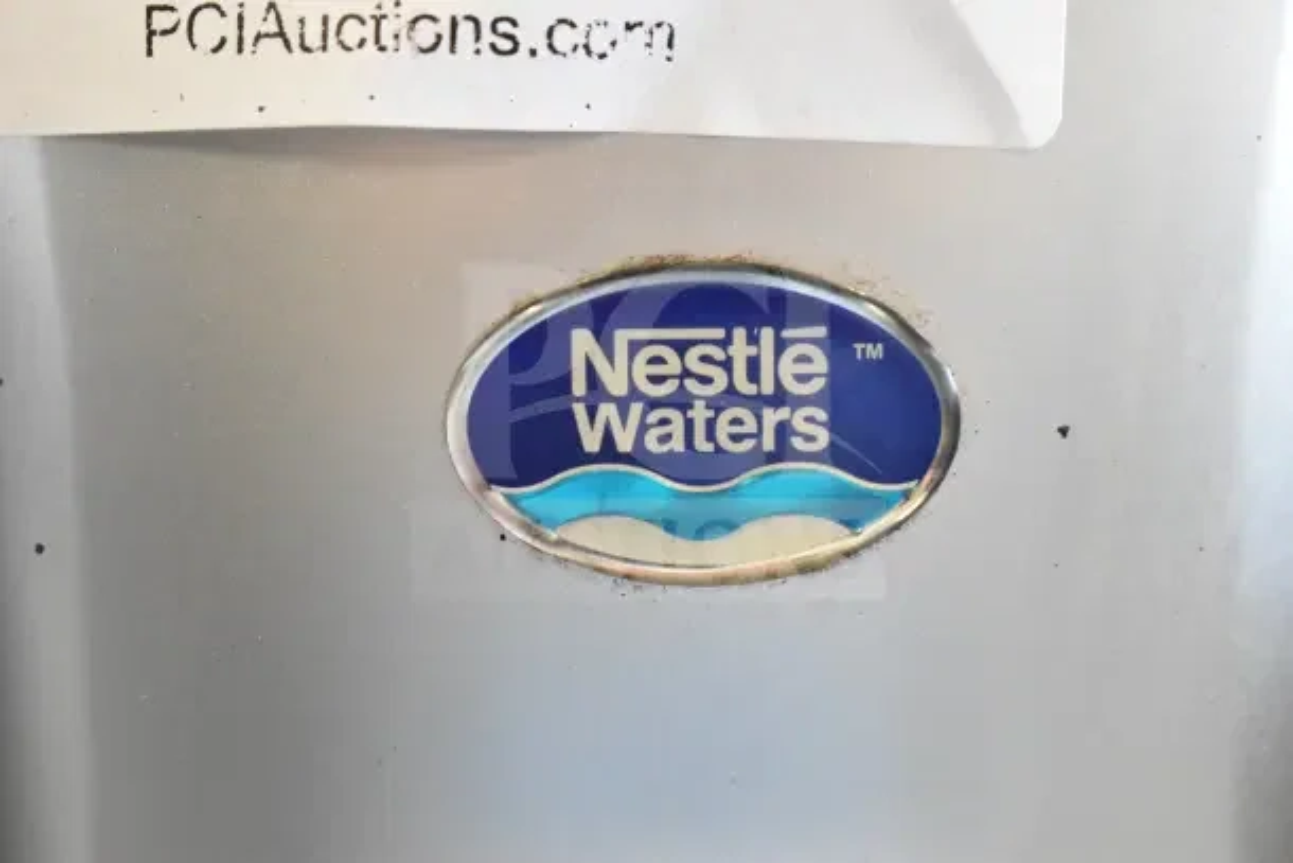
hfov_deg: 24.6
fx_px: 2964
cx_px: 646
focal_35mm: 82
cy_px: 432
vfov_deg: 16.6
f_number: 5.6
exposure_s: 1/100
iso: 8000
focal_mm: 55
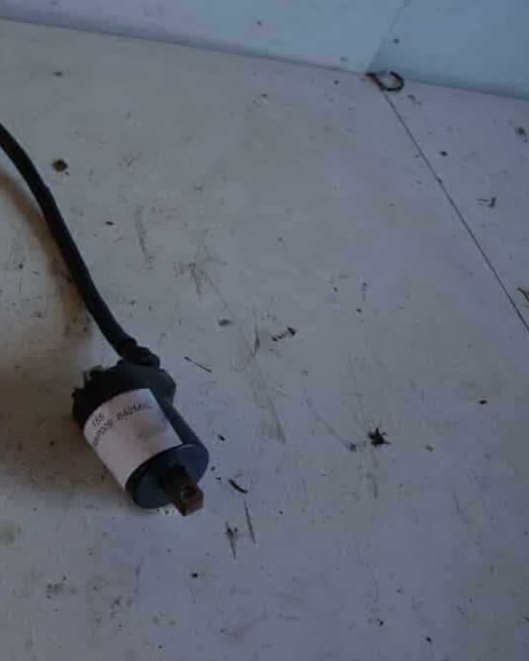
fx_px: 763
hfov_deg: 35.2
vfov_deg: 46.8
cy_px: 330
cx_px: 22
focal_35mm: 39
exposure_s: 1/60
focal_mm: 18
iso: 200
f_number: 4.5
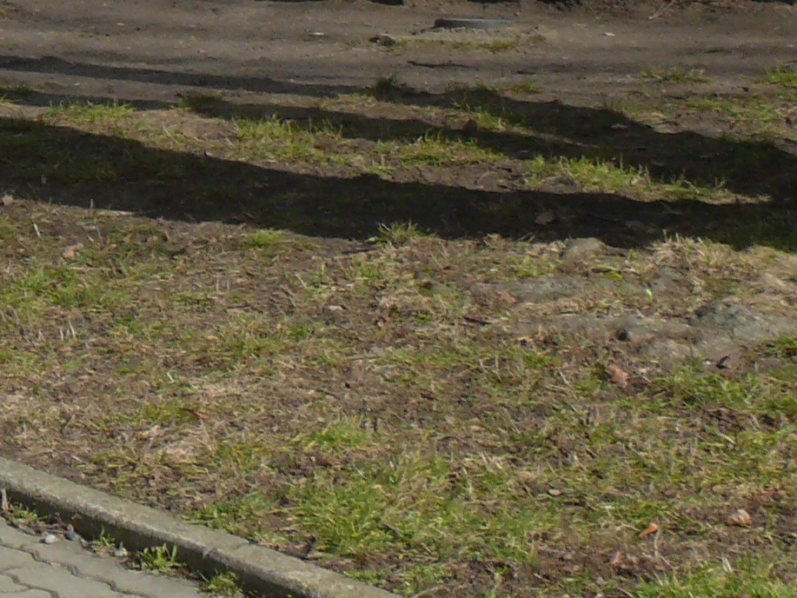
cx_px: -626
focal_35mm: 179
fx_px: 4122
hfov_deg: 10.4
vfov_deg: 8.1
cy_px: -407
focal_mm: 9.6
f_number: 5.6
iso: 100
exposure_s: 1/200
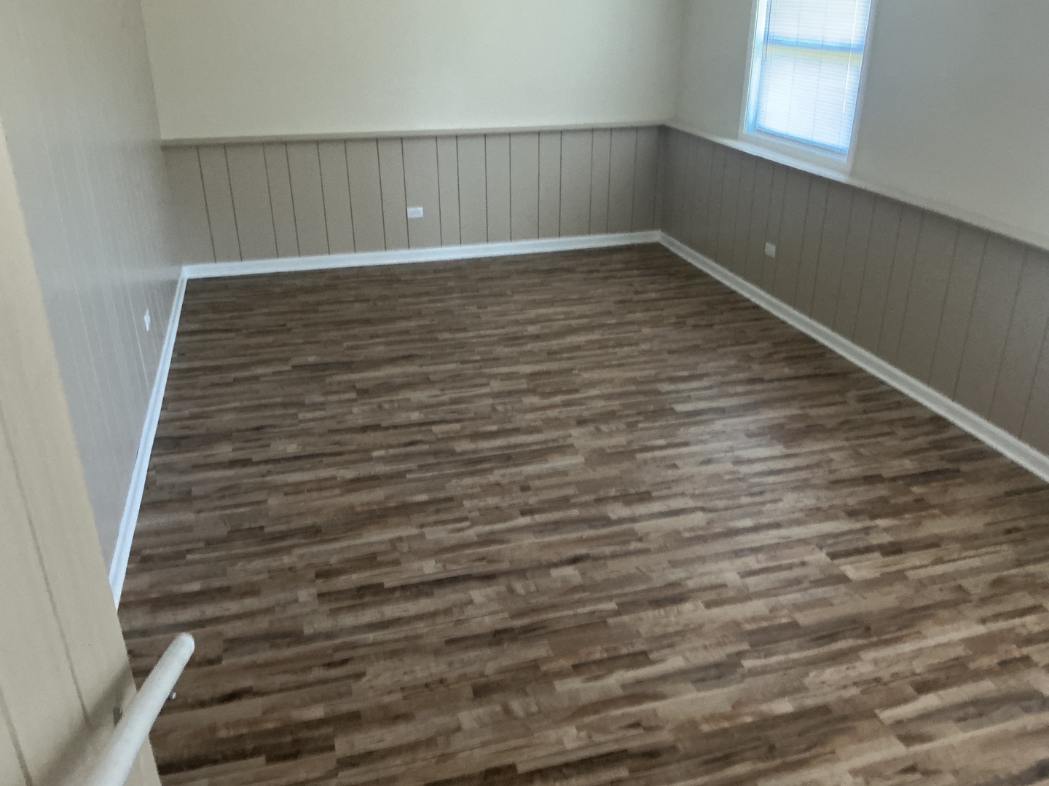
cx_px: 524
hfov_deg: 61.7
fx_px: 879
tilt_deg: -25.3
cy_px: 393
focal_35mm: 29
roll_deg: +0.8
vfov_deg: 48.2
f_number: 1.8
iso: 320
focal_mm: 3
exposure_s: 1/30
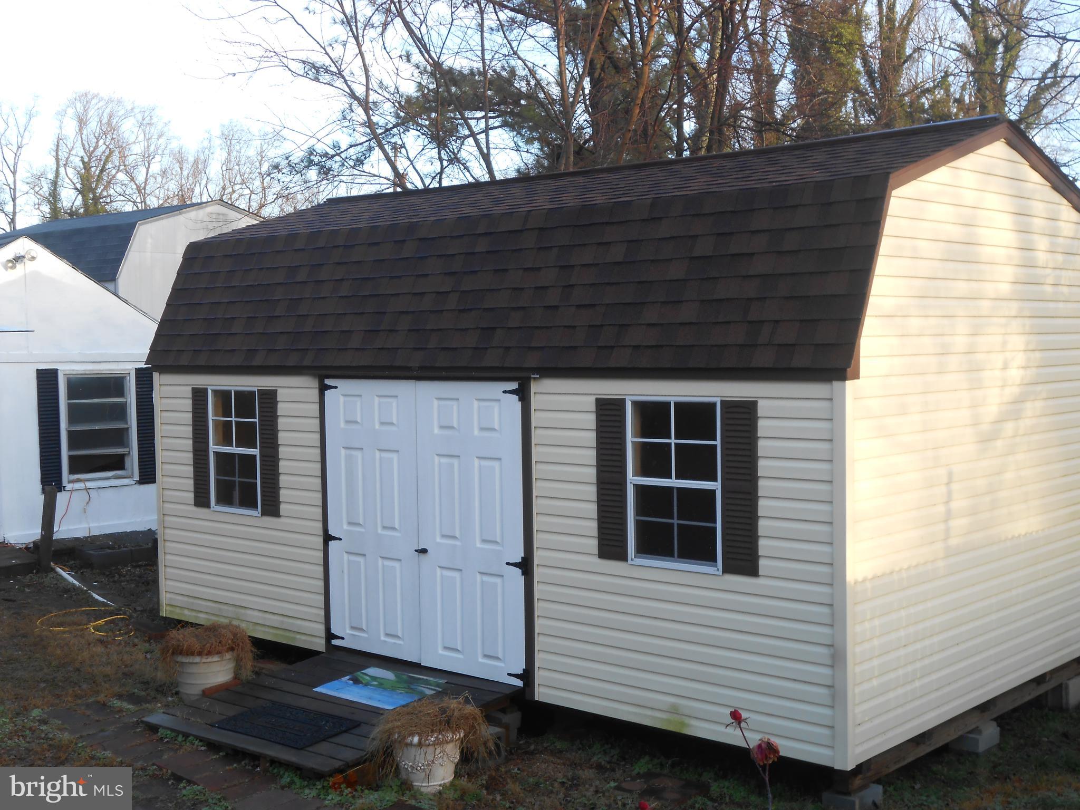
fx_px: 1373
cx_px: 540
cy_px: 405
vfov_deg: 32.9
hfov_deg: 42.9
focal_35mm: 44
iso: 80
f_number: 4.5
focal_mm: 7.8
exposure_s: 1/50
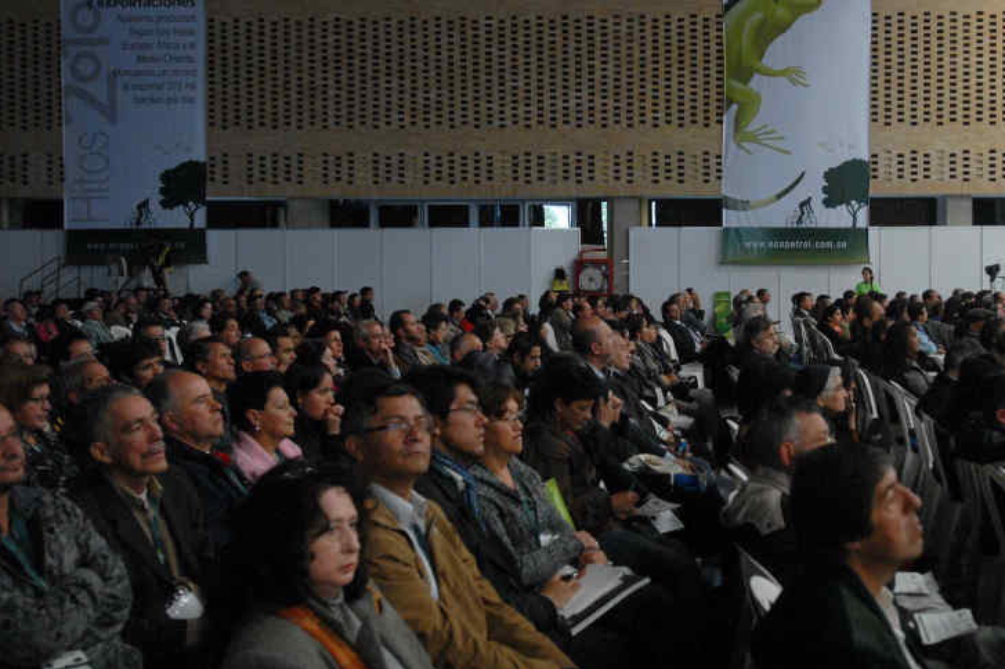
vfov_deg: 28.8
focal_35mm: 47
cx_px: 679
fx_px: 1302
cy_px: 276
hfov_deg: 41.6
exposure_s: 1/60
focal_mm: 23
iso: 800
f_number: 3.2
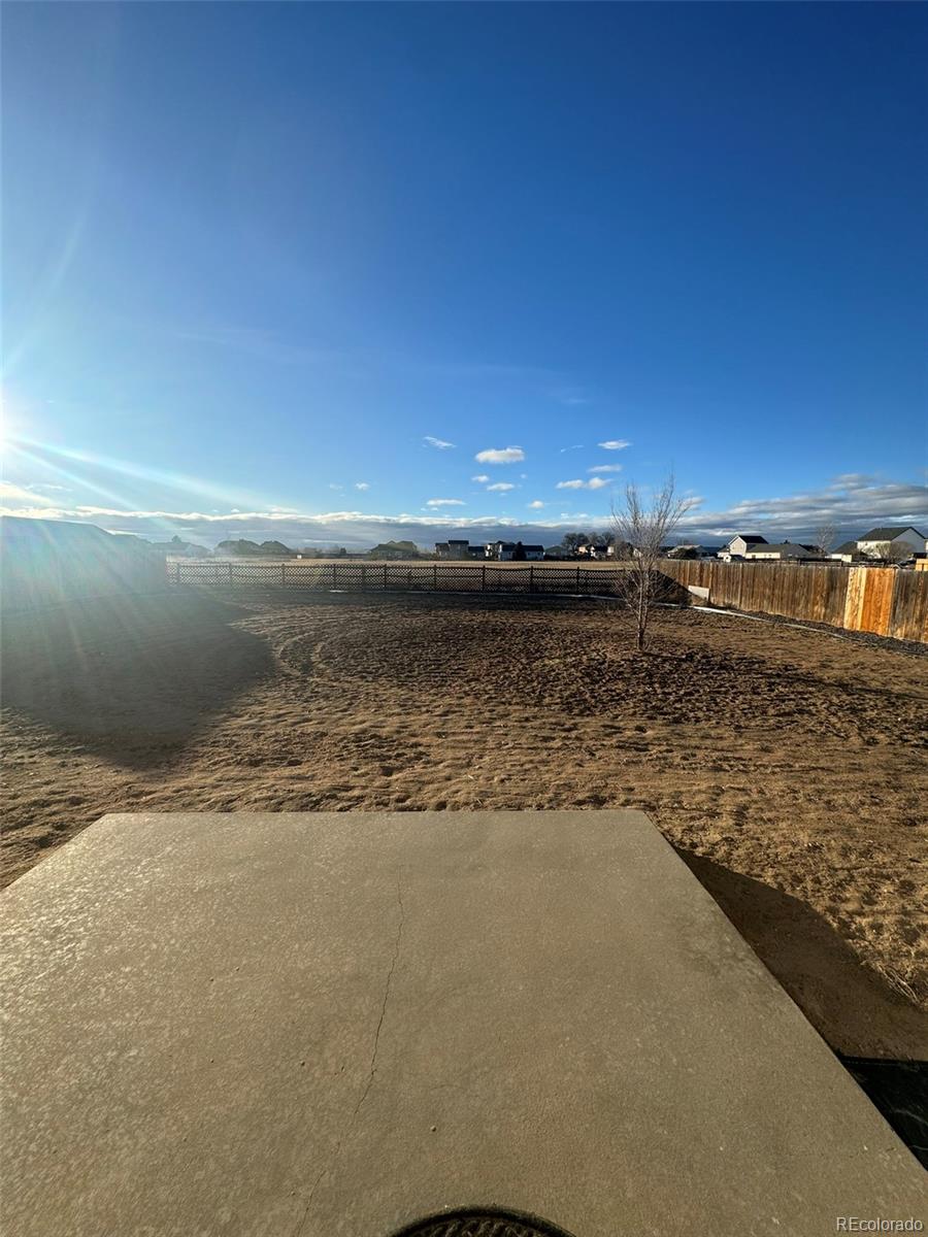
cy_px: 618
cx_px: 464
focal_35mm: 14
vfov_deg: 102.1
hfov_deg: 85.7
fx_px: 500
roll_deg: -0.8
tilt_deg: -8.0
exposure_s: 1/1748
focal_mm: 2.22
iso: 50
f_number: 2.2
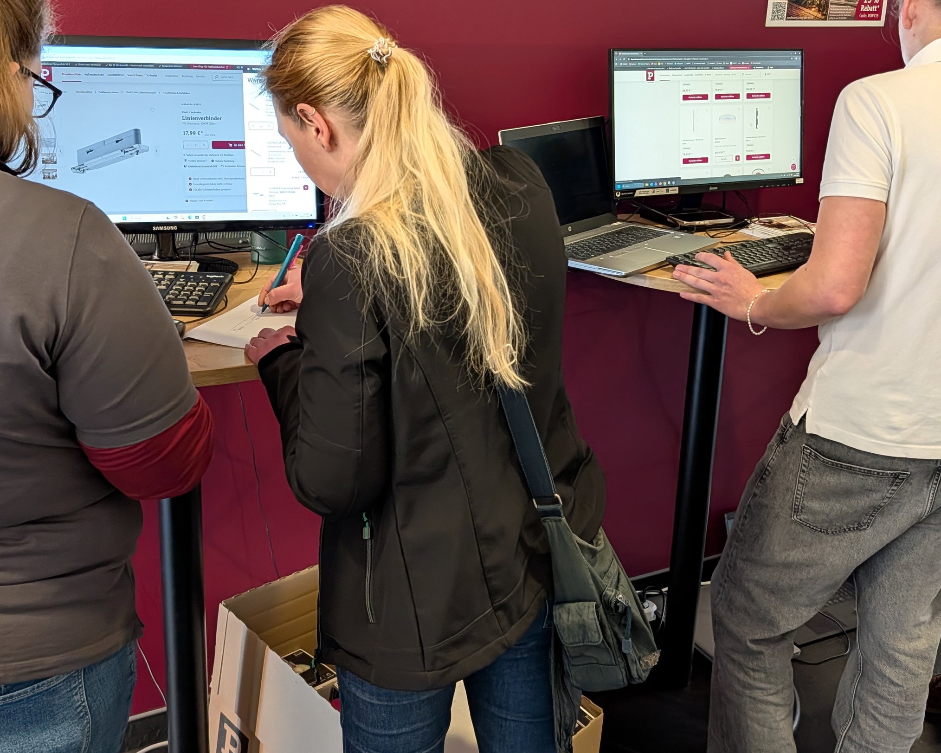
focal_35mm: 37
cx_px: 467
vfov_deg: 40.0
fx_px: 1031
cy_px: 298
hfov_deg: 49.1
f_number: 1.68
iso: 302
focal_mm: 6.9
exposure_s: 1/100
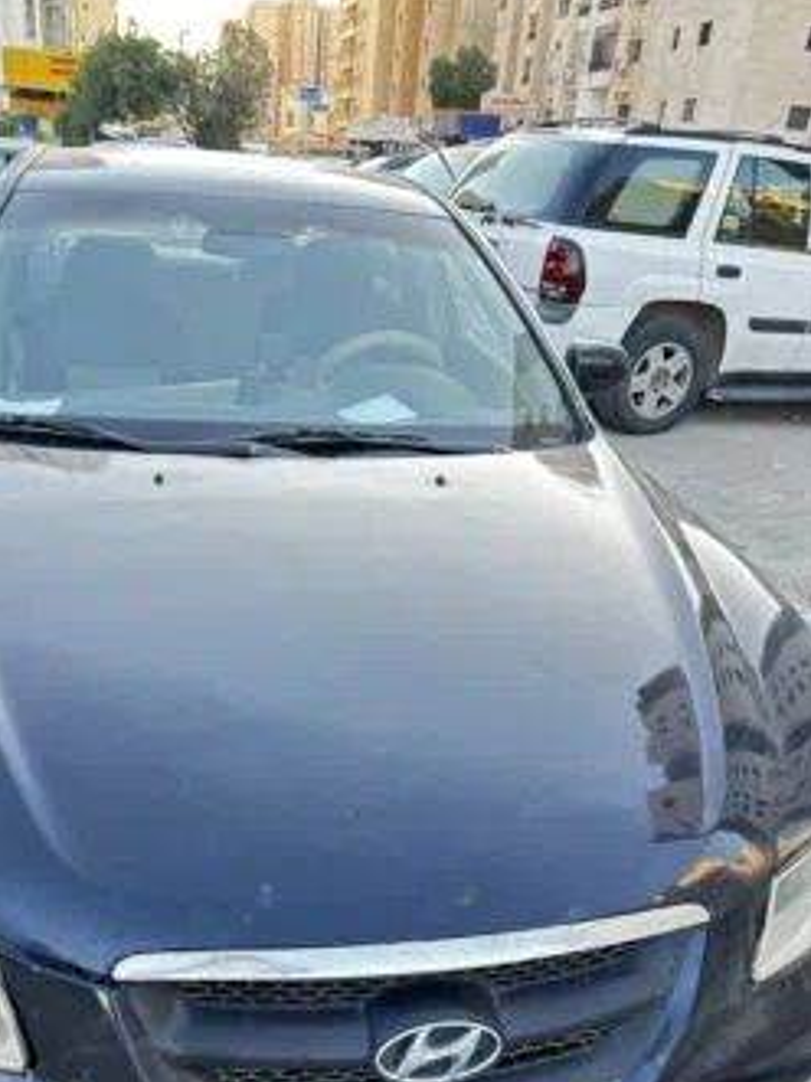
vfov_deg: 61.4
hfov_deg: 47.9
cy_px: 621
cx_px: 327
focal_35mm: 29
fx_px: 906
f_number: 1.78
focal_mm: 6.86
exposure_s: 1/121
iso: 125
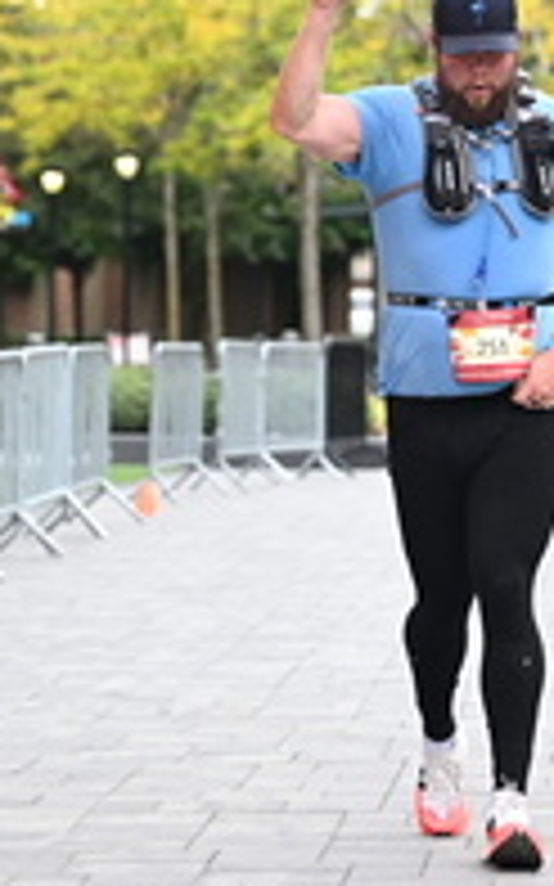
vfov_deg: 9.8
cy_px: 135
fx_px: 5149
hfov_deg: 6.1
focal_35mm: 213
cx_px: 529
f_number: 2.8
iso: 640
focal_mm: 75
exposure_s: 1/1250
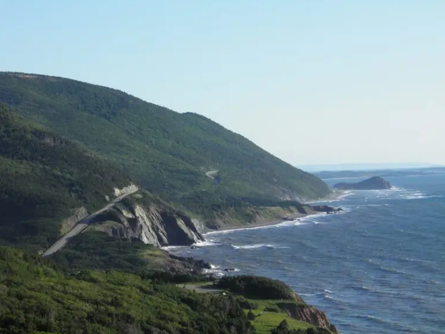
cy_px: 166
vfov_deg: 13.1
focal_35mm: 113
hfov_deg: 17.4
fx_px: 1453
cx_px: 221
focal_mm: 20.2
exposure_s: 1/250
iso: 50
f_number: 5.6
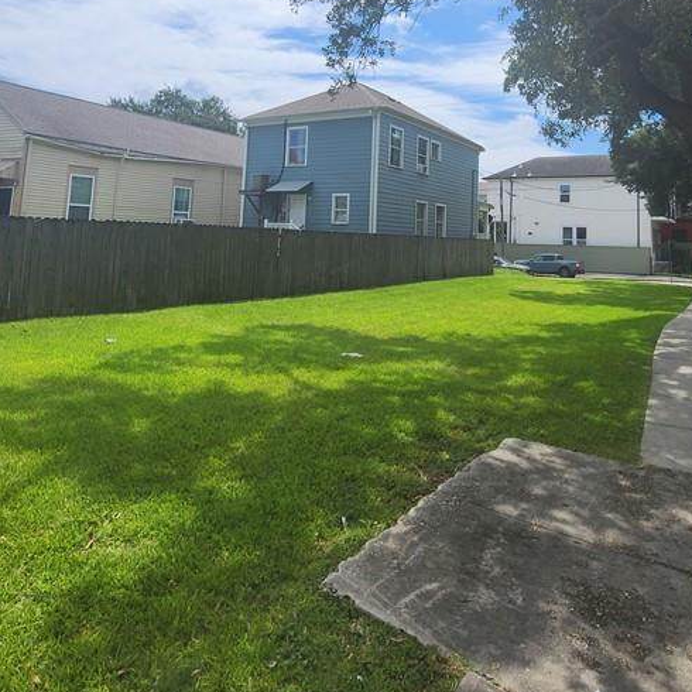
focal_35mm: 24
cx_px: 405
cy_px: 182
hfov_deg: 64.6
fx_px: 543
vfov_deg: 61.8
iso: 50
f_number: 2.2
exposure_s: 1/2410
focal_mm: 2.2
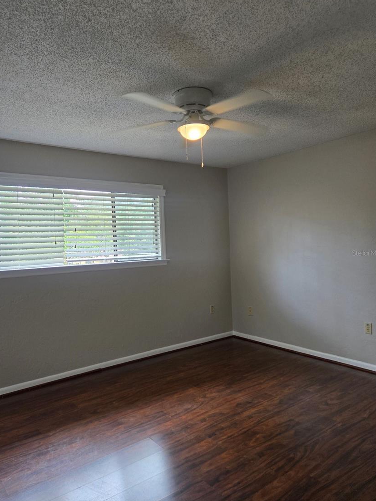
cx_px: 180
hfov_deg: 54.9
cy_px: 253
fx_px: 362
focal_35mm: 25
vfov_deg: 69.4
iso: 100
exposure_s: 1/120
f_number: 1.8
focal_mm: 5.4
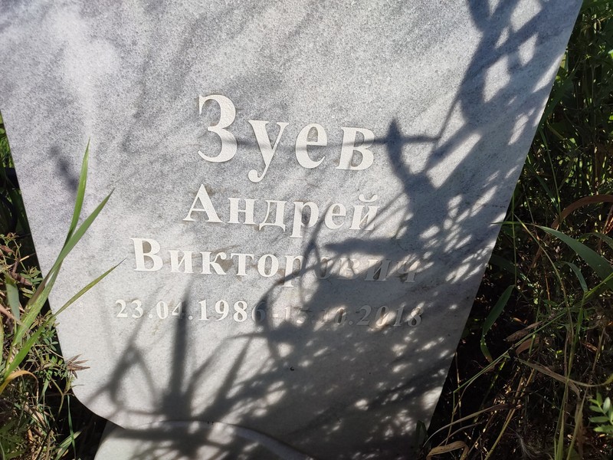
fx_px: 443
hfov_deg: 69.4
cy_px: 230
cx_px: 306
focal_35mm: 25
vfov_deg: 54.9
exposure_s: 1/732
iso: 50
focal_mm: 6.04
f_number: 1.9
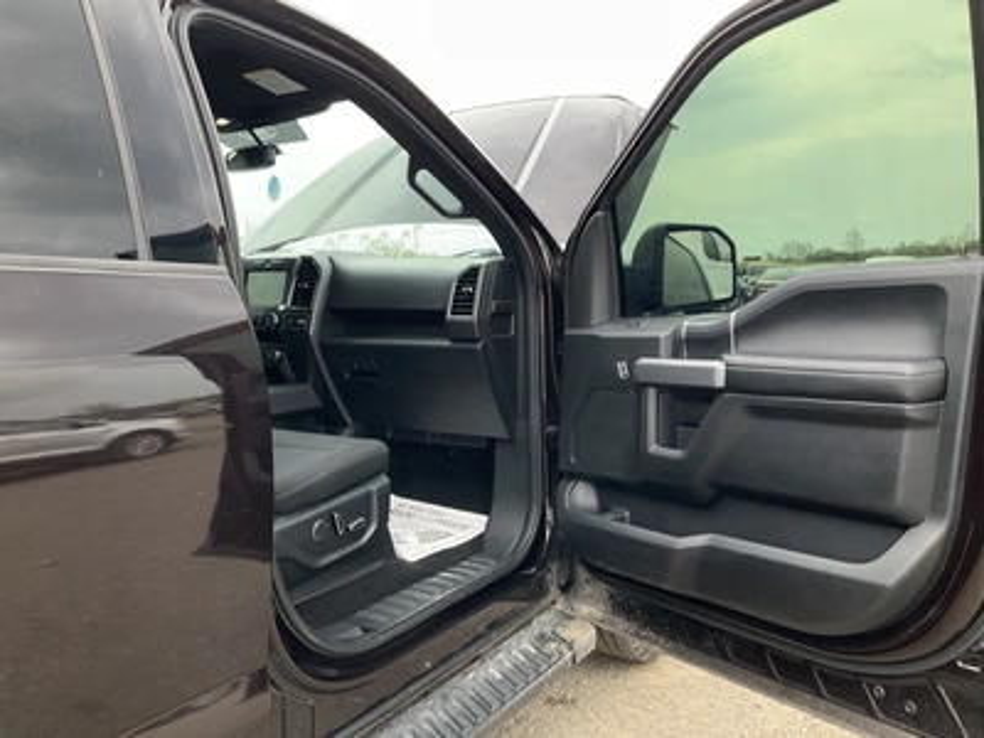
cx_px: 492
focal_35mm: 29
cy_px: 369
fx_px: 824
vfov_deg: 48.2
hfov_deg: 61.7
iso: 20
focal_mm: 3
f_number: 1.8
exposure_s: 1/161
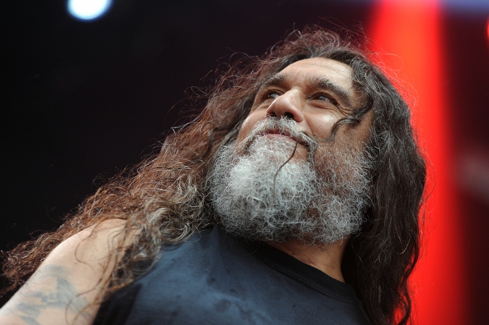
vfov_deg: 7.4
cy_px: 162
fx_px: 2511
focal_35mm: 185
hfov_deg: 11.1
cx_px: 244
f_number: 3.5
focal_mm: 185
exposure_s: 1/200
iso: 1000
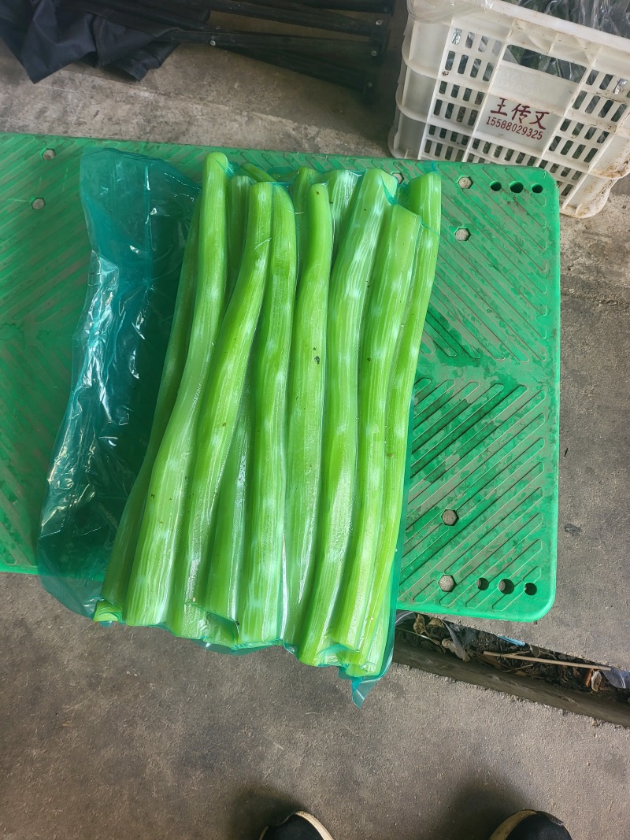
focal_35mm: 24
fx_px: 583
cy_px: 420
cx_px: 315
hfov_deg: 56.8
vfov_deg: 71.6
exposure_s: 1/120
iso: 80
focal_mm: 5
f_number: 1.8
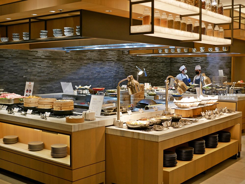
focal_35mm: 50
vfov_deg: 29.1
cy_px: 92
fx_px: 354
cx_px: 122
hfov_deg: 38.2
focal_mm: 25
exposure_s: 1/60
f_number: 1.8
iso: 250
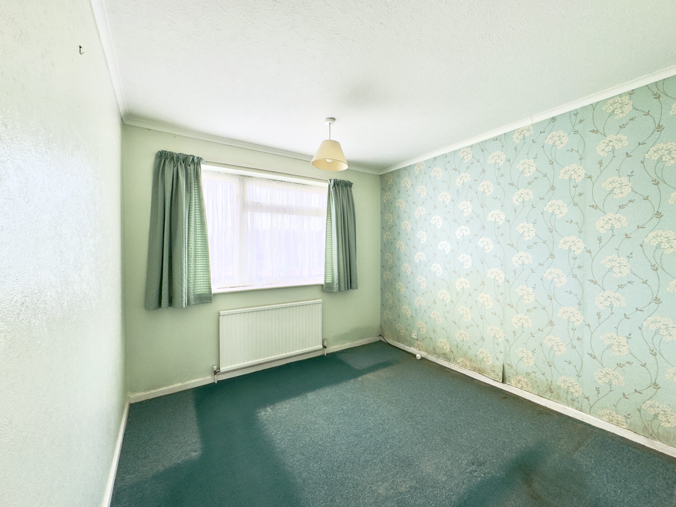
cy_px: 254
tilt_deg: -0.8
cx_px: 338
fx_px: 273
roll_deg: +0.3
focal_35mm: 14
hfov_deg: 102.1
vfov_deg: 85.7
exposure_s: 1/99
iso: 80
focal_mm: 2.22
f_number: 2.2
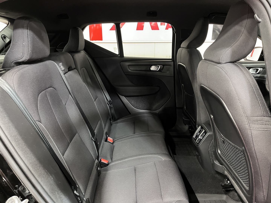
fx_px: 204
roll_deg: +0.6
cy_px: 102
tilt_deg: -16.2
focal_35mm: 26
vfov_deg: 53.1
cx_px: 136
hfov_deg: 67.3
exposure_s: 1/25
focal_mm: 5.1
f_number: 1.6
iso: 500
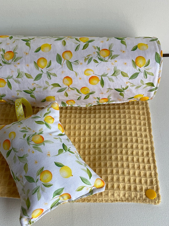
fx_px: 247
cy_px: 122
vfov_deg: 48.9
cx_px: 76
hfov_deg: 37.7
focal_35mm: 38
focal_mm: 3
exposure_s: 1/178
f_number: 1.8
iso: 20
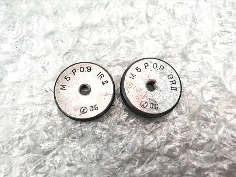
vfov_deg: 49.7
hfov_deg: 63.4
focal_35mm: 28
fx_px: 191
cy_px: 88
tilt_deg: -77.2
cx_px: 118
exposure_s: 1/24
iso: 40
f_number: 1.8
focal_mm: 3.99
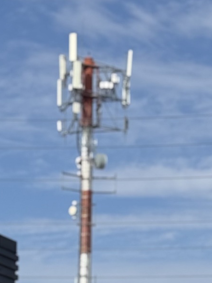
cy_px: 447
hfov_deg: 8.4
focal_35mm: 175
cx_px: 214
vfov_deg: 10.8
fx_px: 1429
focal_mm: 6.76
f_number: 1.78
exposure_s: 1/5376
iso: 64
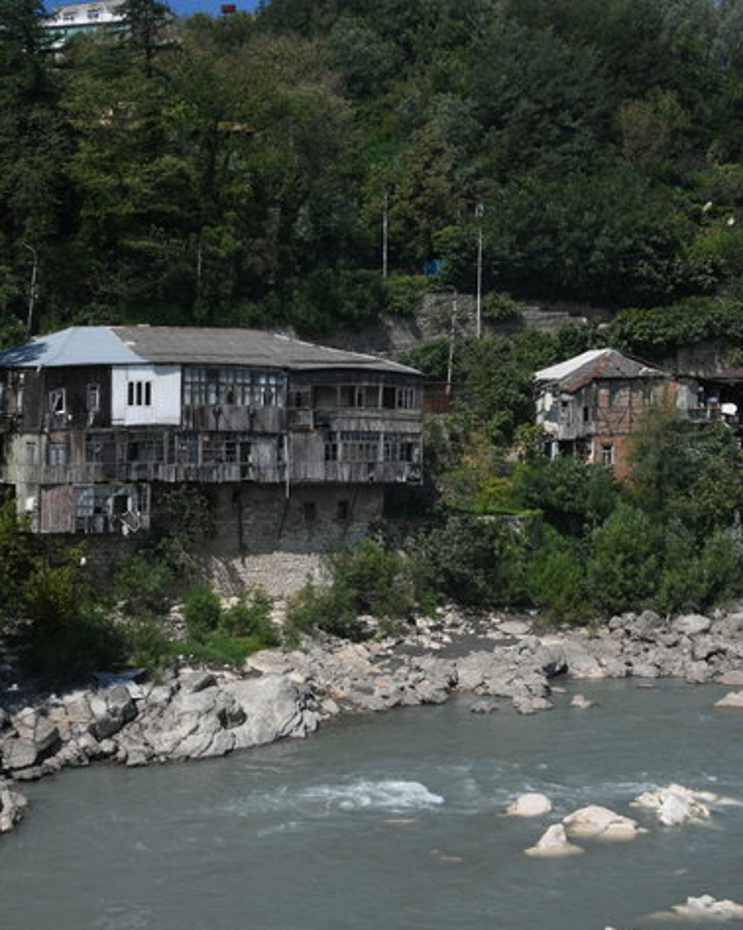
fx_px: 1375
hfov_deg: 30.2
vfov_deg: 37.2
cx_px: 352
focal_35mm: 50
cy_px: 354
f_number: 8
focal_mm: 28
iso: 100
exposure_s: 1/100
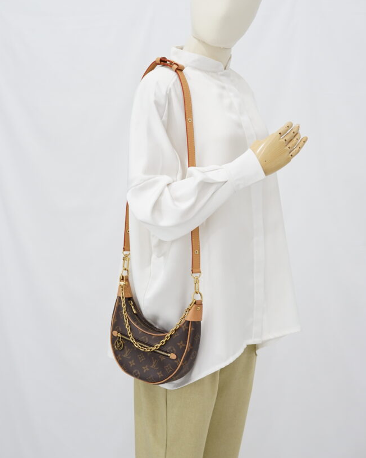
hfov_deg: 25.8
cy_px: 241
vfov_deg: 32.0
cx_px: 188
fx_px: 799
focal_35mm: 59
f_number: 6.3
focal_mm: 50
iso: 640
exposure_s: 1/10
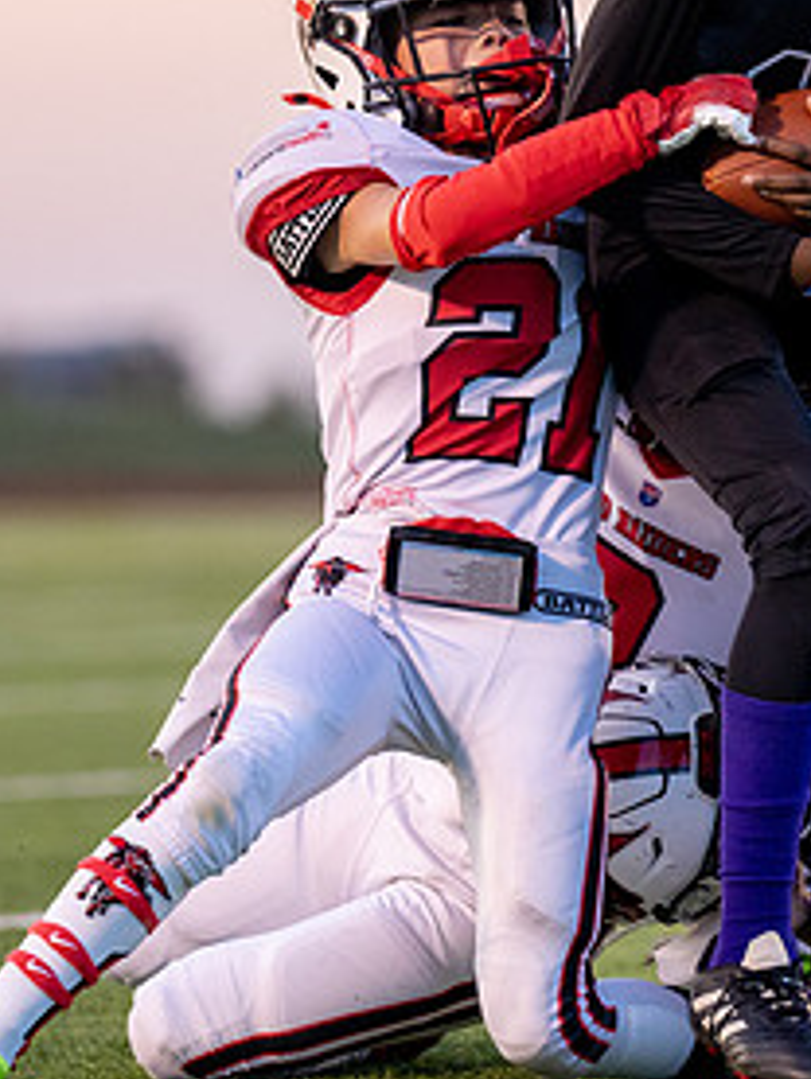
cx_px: 378
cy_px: 469
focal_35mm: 404
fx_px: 12610
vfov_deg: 4.9
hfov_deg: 3.7
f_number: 2.8
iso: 1600
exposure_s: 1/1000
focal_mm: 170
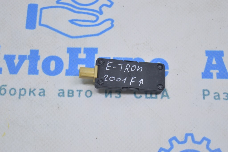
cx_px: 114
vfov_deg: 17.5
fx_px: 494
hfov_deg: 26.0
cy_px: 76
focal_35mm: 78
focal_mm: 52
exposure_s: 1/25
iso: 400
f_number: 5.6
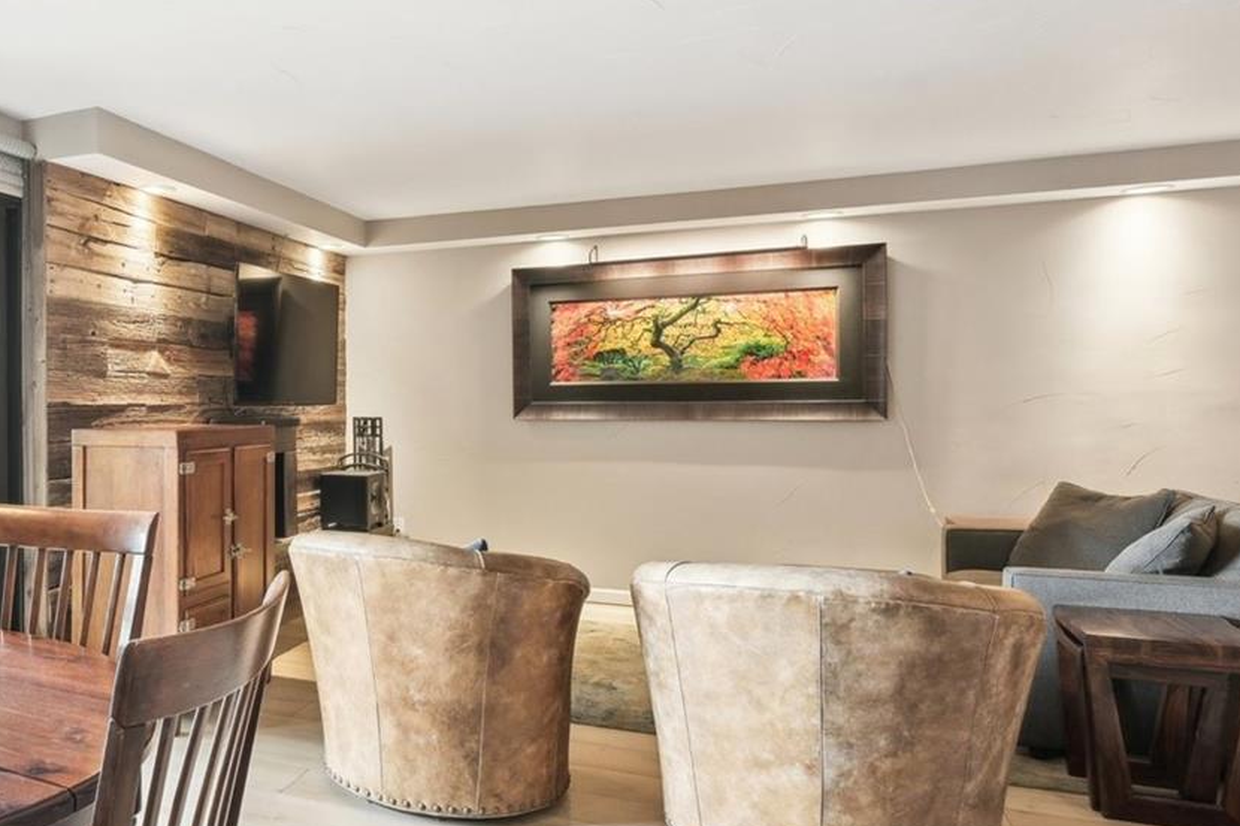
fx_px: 930
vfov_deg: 47.9
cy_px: 400
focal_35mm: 27
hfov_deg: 60.7
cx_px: 211
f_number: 8
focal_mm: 14
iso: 320
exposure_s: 1/15
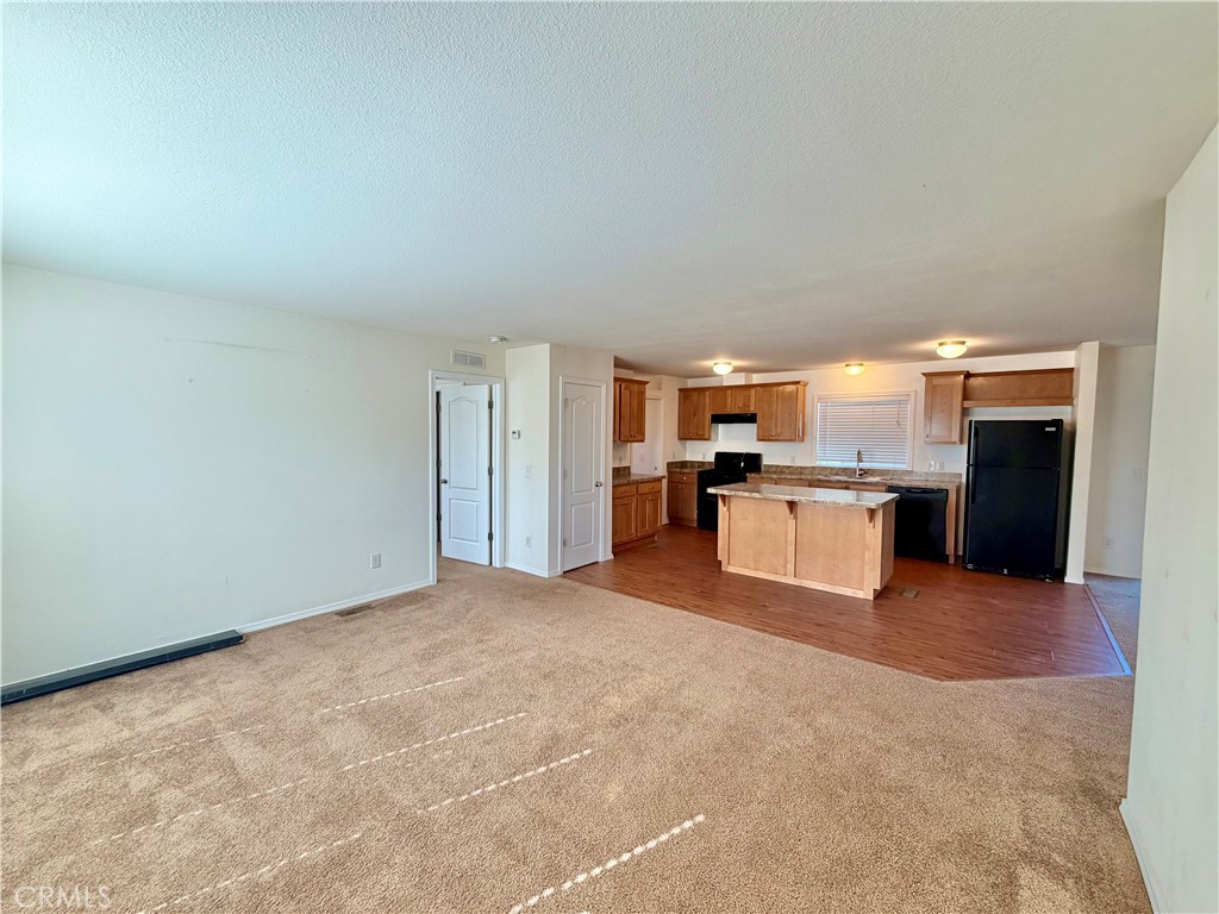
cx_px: 610
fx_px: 493
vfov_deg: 85.7
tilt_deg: -3.7
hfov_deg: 102.1
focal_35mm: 14
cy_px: 457
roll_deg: -0.7
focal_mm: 2.22
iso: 200
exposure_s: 1/120
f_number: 2.2
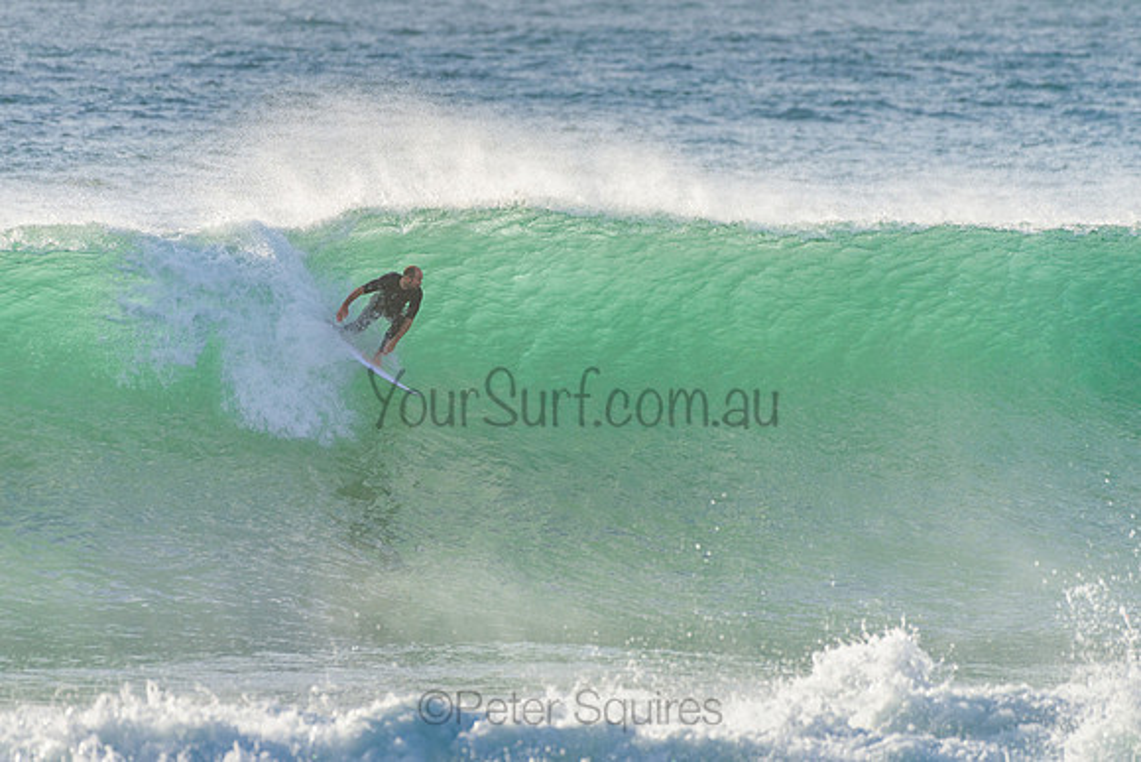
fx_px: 19410
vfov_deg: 2.2
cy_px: 340
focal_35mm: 612
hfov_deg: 3.4
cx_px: 542
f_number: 5.6
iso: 400
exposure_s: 1/2000
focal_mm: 500
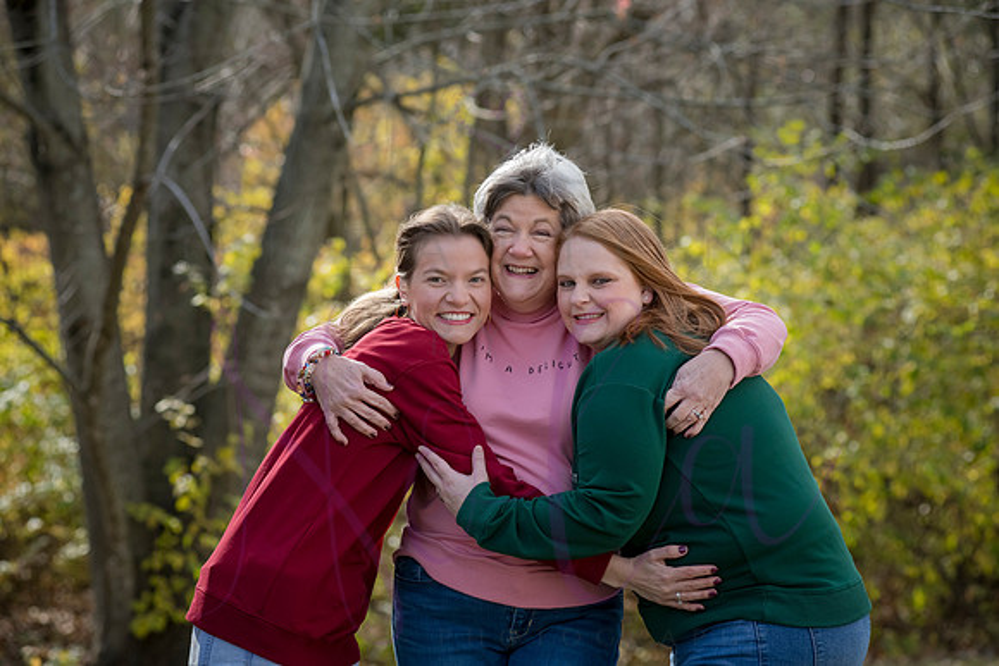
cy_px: 333
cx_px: 500
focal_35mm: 112
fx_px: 3109
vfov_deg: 12.2
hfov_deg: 18.3
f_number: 4.5
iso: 400
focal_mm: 112
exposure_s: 1/800
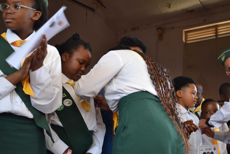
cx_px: 115
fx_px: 402
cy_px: 77
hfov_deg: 31.9
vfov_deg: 21.6
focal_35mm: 63
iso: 1000
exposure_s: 1/60
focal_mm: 42
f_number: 5.3
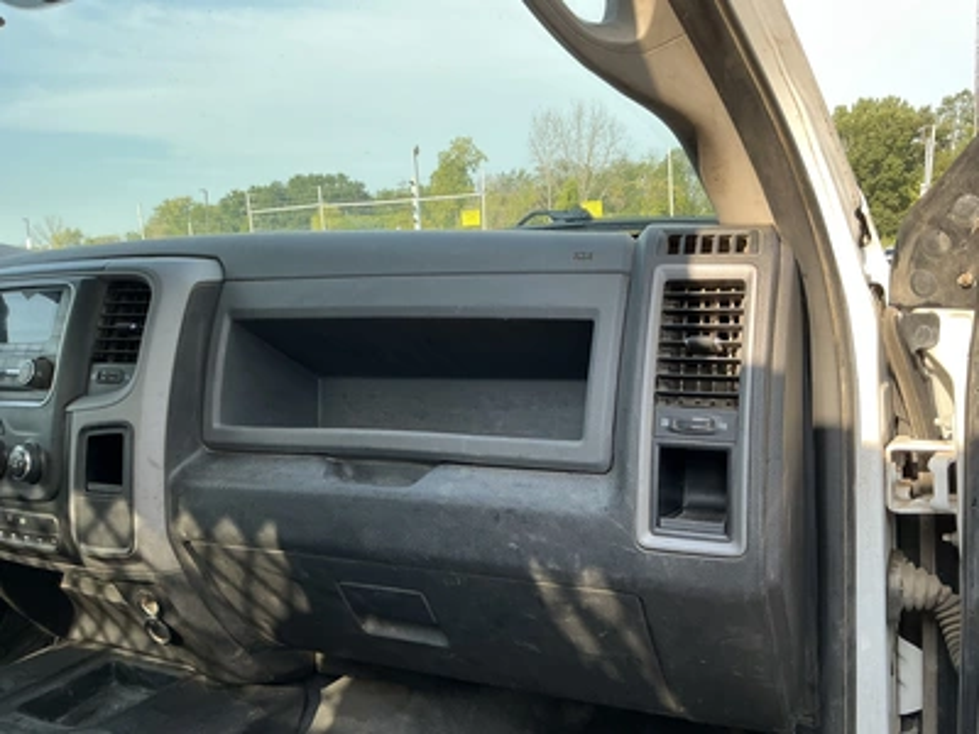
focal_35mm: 28
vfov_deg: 49.7
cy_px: 367
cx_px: 490
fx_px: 792
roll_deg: +1.3
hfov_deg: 63.4
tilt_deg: -7.4
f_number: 1.8
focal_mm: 3
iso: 20
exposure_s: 1/197
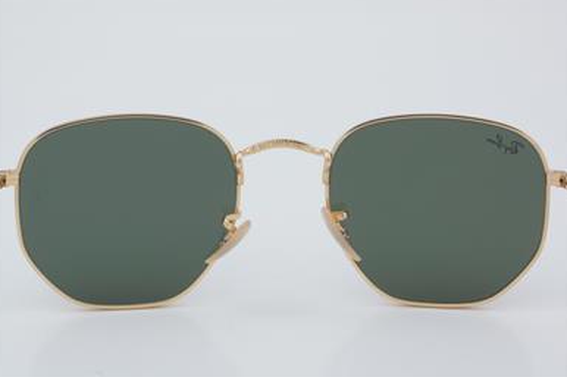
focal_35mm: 86
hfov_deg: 23.8
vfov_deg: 16.0
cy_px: 185
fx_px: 1346
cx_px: 284
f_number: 32
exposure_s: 1/4
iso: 100
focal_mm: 55
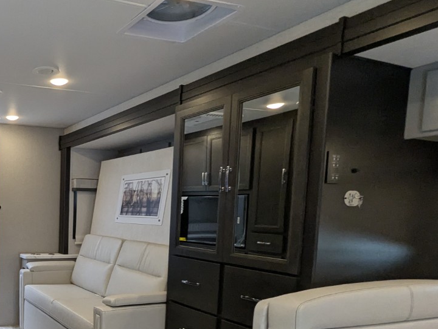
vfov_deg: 44.0
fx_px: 393
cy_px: 248
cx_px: 20
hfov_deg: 49.7
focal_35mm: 31
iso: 157
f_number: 2.2
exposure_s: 1/182
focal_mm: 2.35
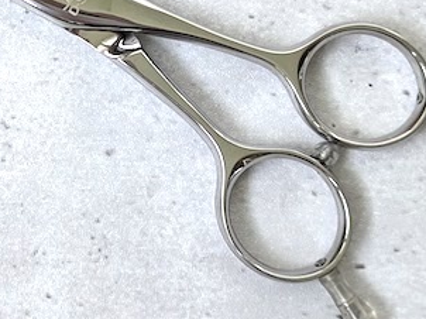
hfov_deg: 35.3
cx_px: 99
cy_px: 35
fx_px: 652
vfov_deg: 26.6
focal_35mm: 53
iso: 239
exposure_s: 1/25
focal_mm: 5.43
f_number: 1.89
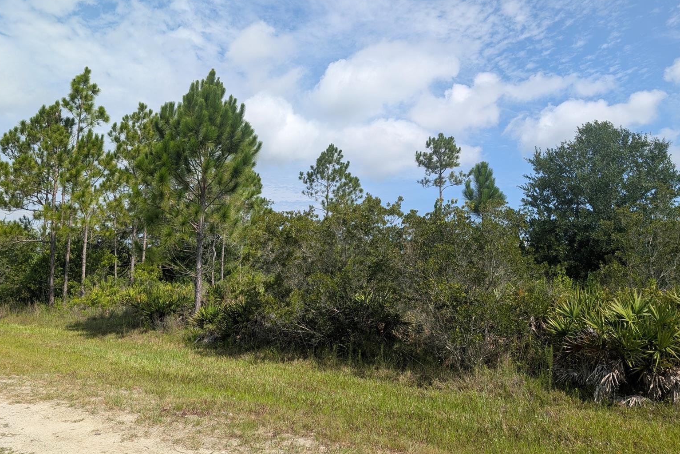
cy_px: 218
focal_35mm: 26
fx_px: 491
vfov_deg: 49.6
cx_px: 348
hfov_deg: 69.4
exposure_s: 1/1232
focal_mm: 6.9
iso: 23
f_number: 1.68
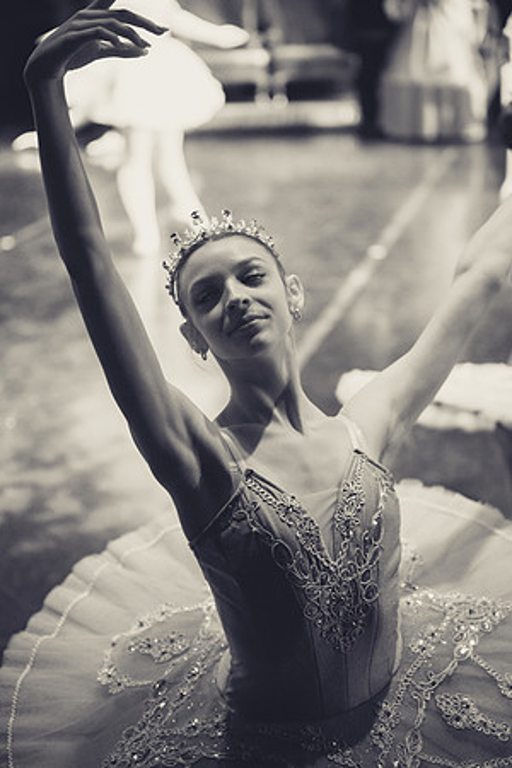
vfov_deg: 28.8
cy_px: 384
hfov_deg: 19.5
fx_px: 1493
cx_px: 256
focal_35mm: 70
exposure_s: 1/320
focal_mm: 70
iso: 6400
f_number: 2.8
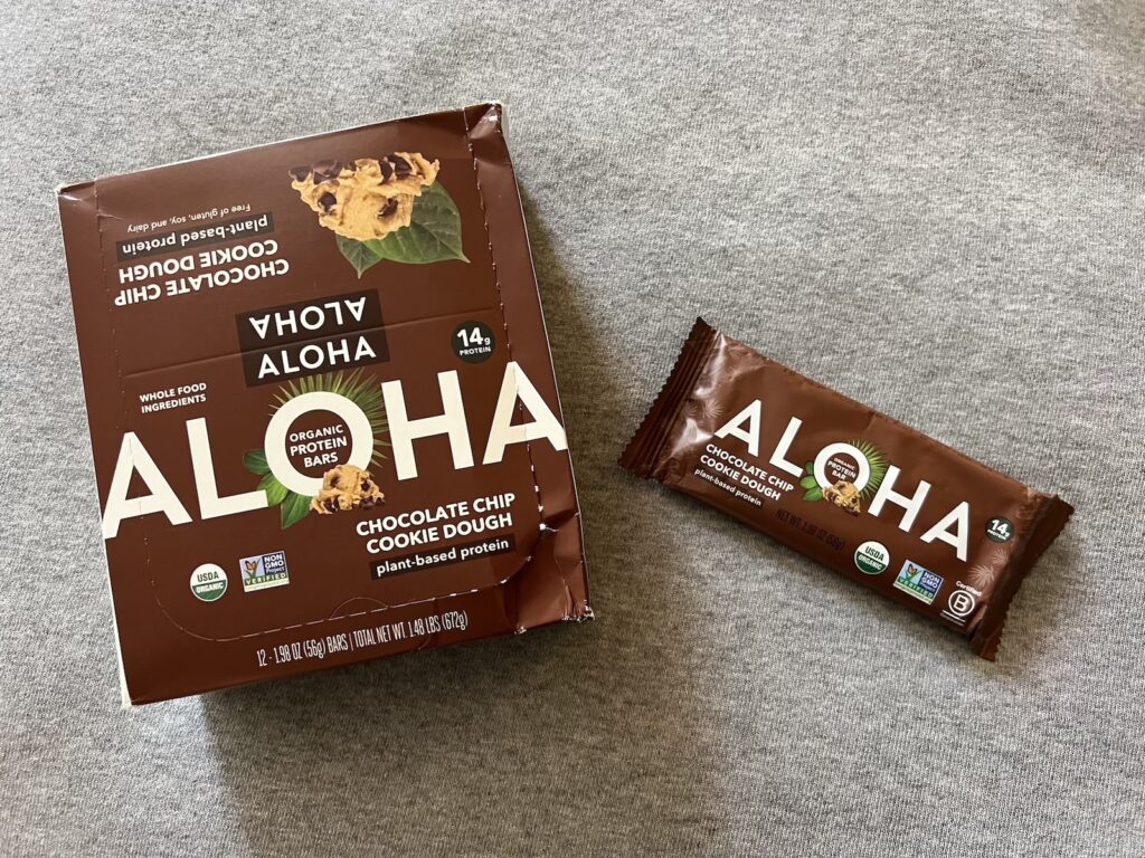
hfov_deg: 67.3
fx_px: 860
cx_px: 572
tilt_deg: -82.4
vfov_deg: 53.1
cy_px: 429
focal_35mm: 26
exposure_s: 1/60
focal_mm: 5.7
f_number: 1.5
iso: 400
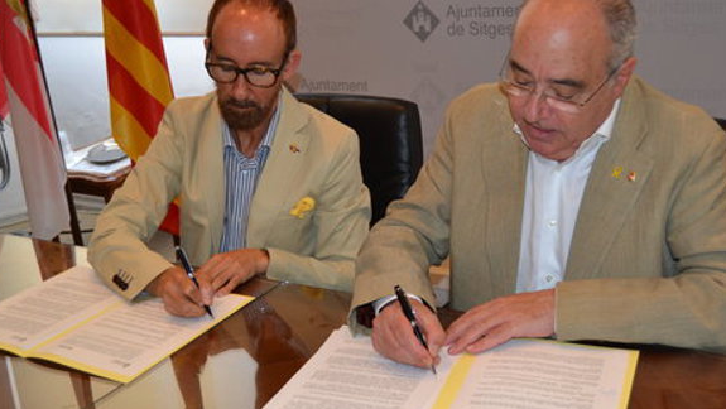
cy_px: 179
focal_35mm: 49
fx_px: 944
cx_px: 361
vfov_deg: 24.4
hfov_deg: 42.1
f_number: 4
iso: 500
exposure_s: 1/60
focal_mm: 26
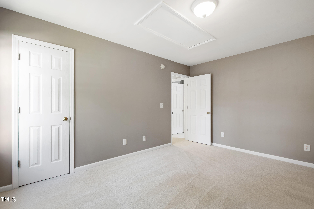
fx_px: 131
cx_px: 157
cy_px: 104
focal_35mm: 15
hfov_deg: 100.4
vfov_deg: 77.3
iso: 100
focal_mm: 10
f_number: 8
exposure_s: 1/2
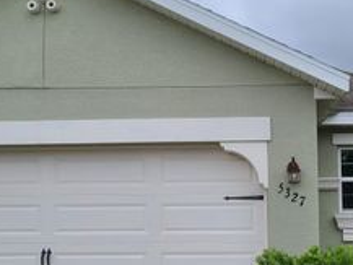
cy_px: 186
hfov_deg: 32.1
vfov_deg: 24.3
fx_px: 612
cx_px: 213
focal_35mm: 60
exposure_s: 1/2038
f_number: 1.8
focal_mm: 5.4
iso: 40
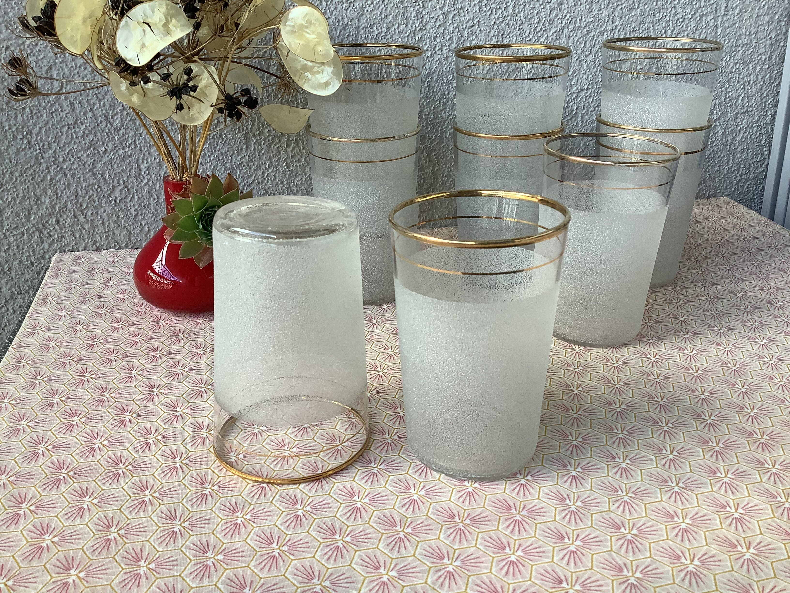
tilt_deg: -21.6
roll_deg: +1.5
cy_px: 296
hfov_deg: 58.4
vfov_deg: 45.4
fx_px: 707
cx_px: 395
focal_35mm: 31
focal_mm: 3.3
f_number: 2.4
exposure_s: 1/100
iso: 64
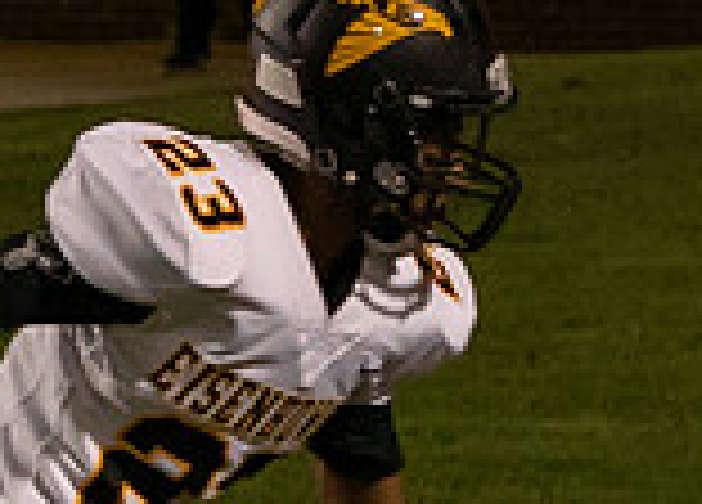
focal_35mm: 703
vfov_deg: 2.1
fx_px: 14040
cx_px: 543
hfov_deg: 2.9
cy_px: 332
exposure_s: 1/800
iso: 6400
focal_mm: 107
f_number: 5.6
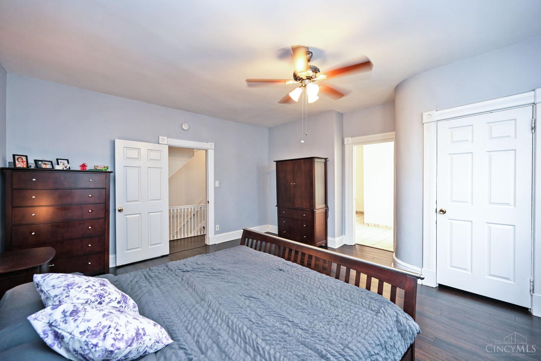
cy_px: 180
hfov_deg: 104.3
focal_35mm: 14
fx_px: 210
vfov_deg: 81.2
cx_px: 270
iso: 500
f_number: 4
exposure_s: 1/60
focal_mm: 14
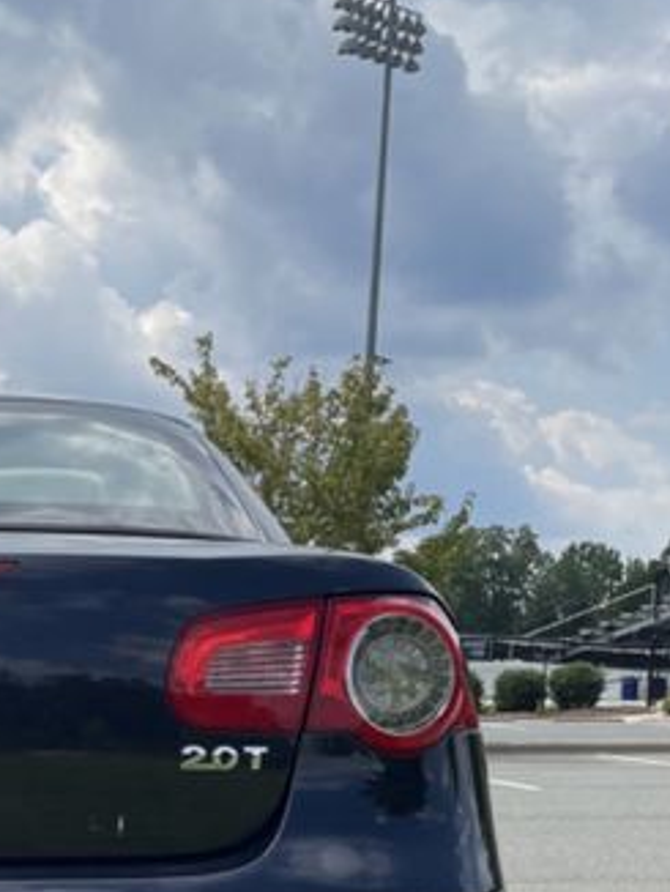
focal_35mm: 68
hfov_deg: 20.3
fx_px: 1753
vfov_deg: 27.1
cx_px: -131
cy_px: 863
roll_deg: -2.3
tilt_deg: -4.5
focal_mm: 4.2
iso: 32
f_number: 1.6
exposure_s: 1/3610
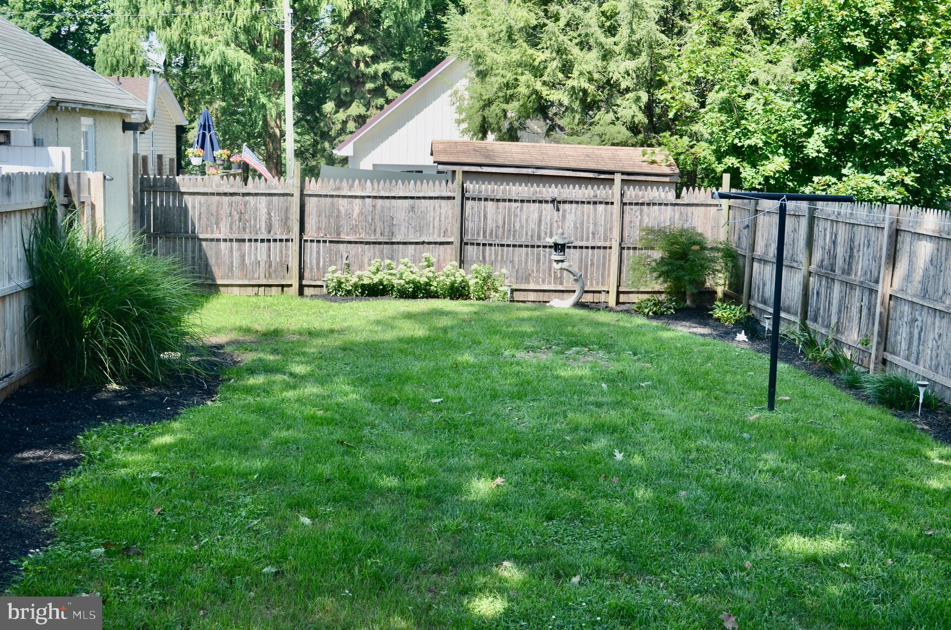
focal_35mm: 45
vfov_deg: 29.7
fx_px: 1186
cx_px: 476
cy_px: 315
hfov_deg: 43.7
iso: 200
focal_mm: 30
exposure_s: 1/200
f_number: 7.1
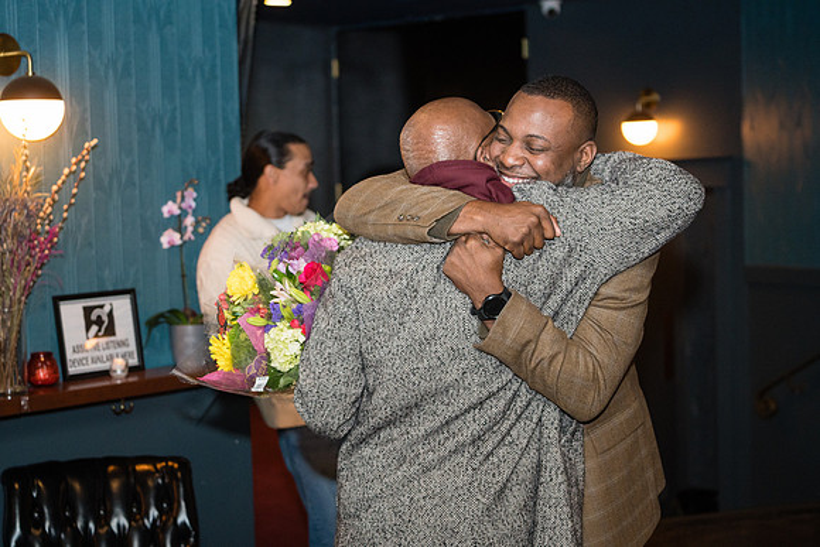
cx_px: 410
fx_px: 1686
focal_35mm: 74
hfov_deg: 27.3
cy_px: 274
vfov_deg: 18.4
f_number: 4
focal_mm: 74
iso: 3200
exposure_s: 1/125
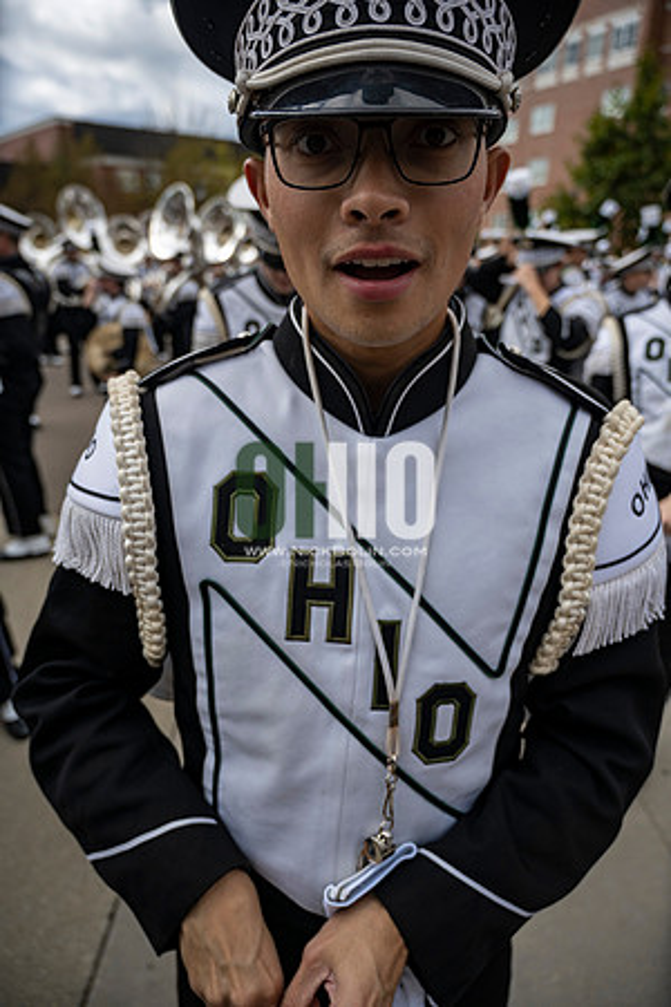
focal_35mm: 24
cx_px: 336
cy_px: 504
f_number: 4
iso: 100
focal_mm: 24
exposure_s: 1/1000
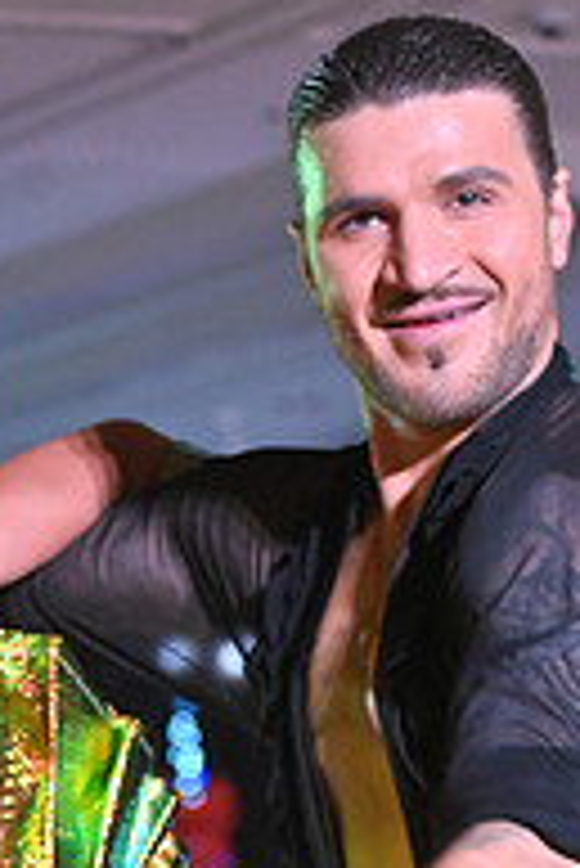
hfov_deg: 6.5
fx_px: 5066
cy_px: 1255
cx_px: -106
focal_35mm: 210
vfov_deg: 9.5
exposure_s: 1/400
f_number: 5
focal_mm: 70
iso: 6400
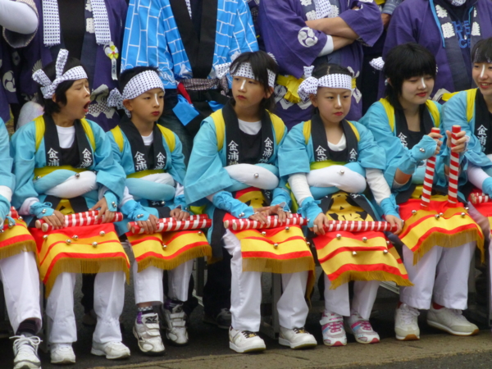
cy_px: 184
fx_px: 3042
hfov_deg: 9.2
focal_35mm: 214
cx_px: 246
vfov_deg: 6.9
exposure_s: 1/320
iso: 400
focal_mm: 38.2
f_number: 5.6
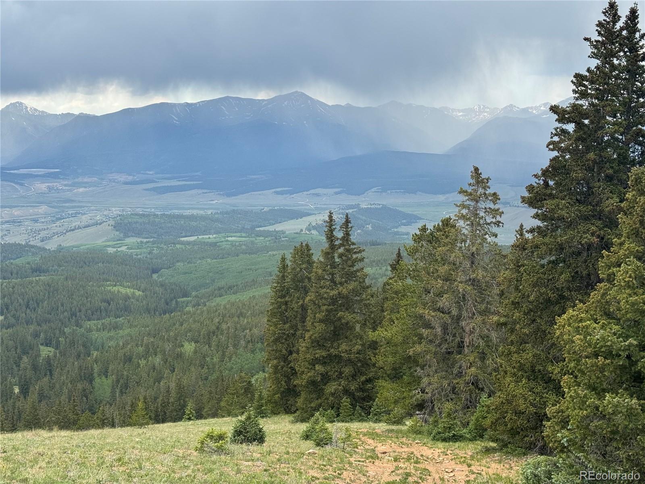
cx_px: 322
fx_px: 894
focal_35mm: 48
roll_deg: +0.7
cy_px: 242
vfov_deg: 30.3
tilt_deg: -6.7
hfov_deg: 39.7
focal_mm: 6.76
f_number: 1.78
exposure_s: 1/1193
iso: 64
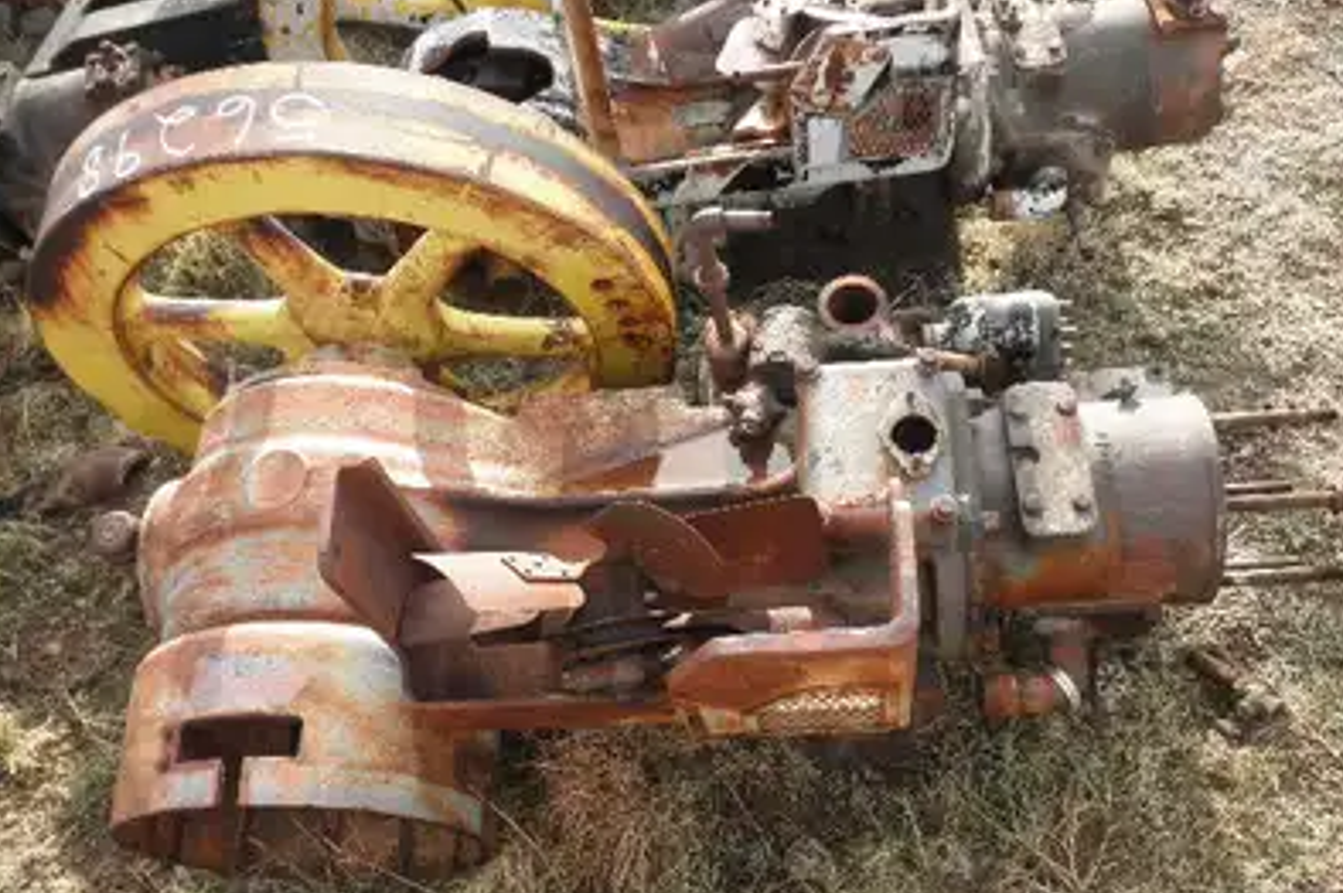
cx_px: 672
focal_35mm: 37
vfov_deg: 35.9
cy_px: 450
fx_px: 1379
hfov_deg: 51.9
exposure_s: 1/160
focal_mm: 6.1
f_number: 3.2
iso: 64
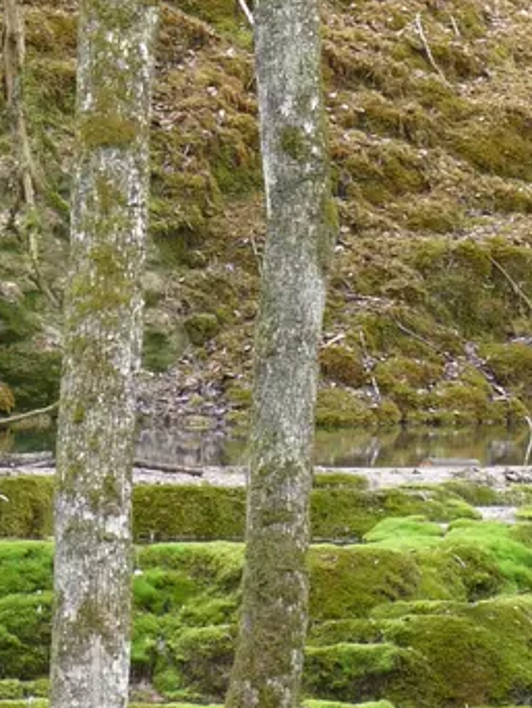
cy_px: 524
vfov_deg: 3.4
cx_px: 797
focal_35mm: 580
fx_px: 11870
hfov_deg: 2.6
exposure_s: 1/50
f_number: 3.7
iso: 100
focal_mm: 27.5
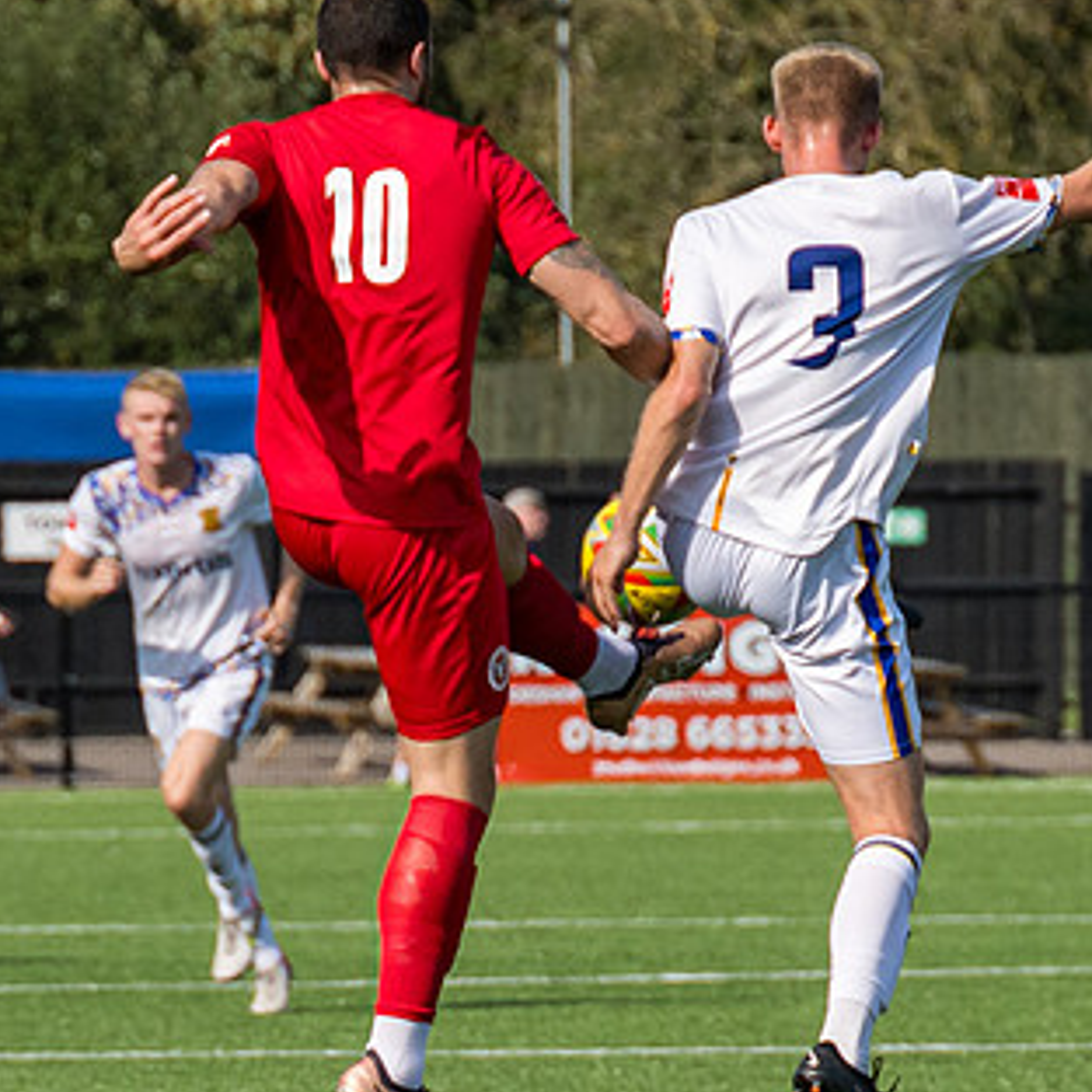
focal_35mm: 519
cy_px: 605
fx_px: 18523
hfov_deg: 3.4
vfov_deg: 3.4
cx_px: 751
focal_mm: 98
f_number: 4.5
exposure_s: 1/2000
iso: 200
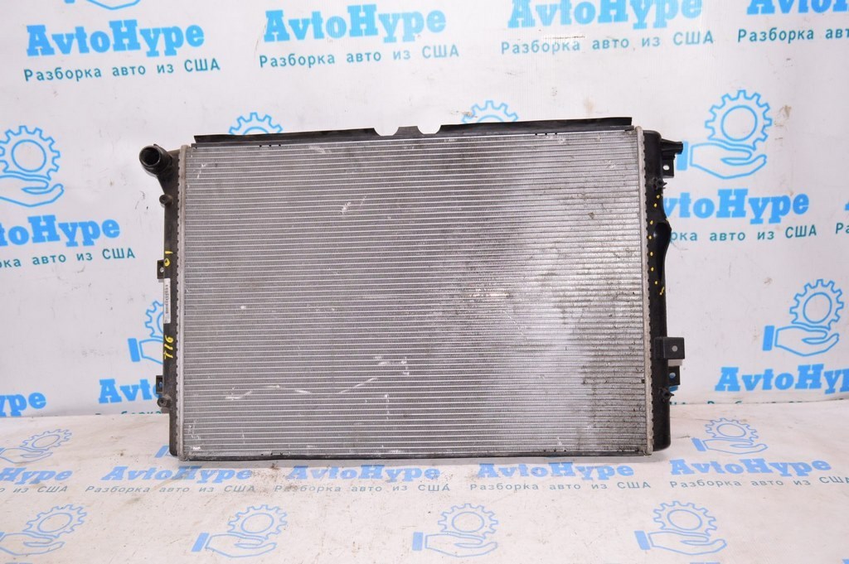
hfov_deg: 62.0
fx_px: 707
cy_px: 282
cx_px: 424
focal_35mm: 30
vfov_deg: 43.5
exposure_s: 1/100
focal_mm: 20
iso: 1600
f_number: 8
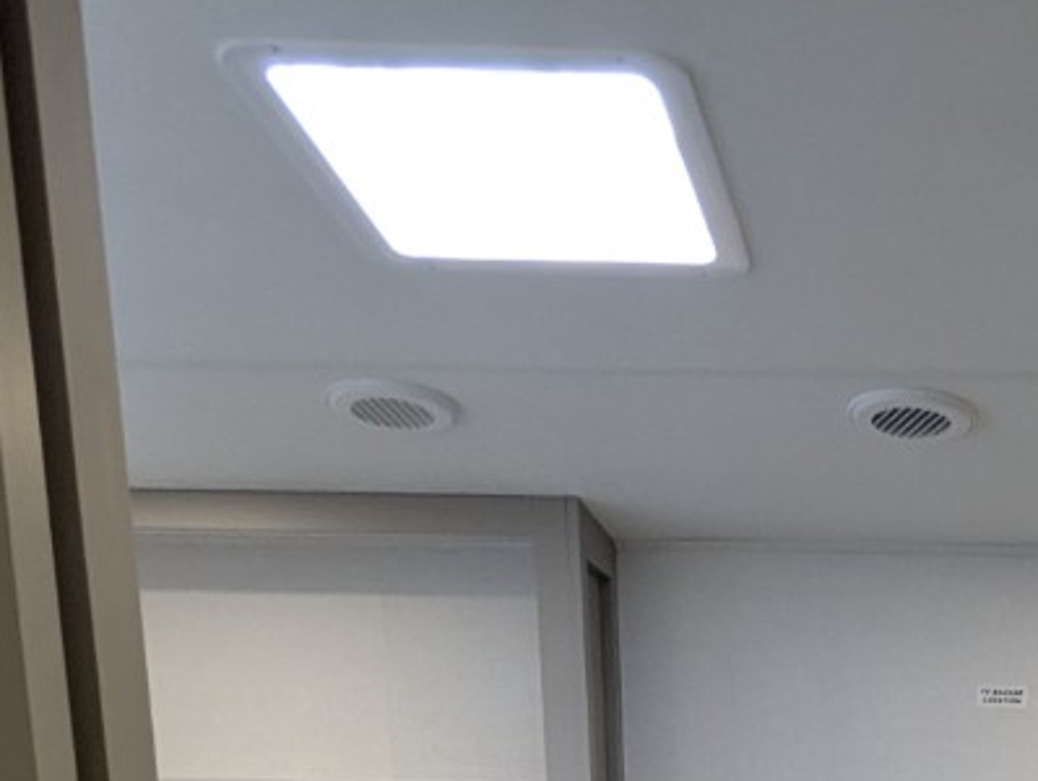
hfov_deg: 31.4
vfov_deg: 19.9
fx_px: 1681
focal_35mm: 56
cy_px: 1362
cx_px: 1068
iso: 38
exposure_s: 1/25
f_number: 2.2
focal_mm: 2.35
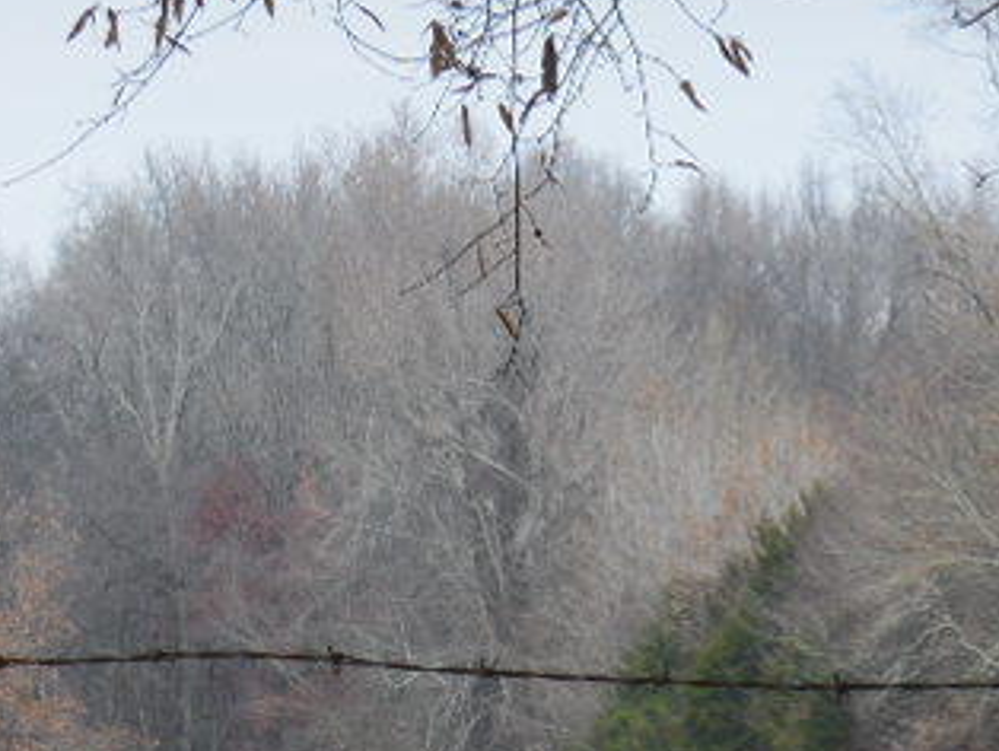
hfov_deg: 5.0
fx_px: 11350
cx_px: 290
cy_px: 719
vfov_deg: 3.8
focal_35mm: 393
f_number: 5.5
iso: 125
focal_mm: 34.4
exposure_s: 1/320
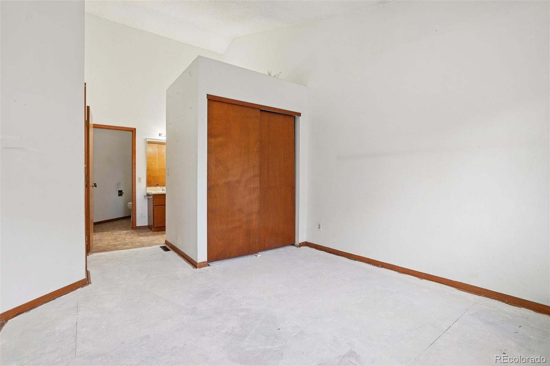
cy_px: 183
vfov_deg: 73.7
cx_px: 275
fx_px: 244
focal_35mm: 16
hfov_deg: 96.7
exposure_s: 1/10
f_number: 8
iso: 400
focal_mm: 11
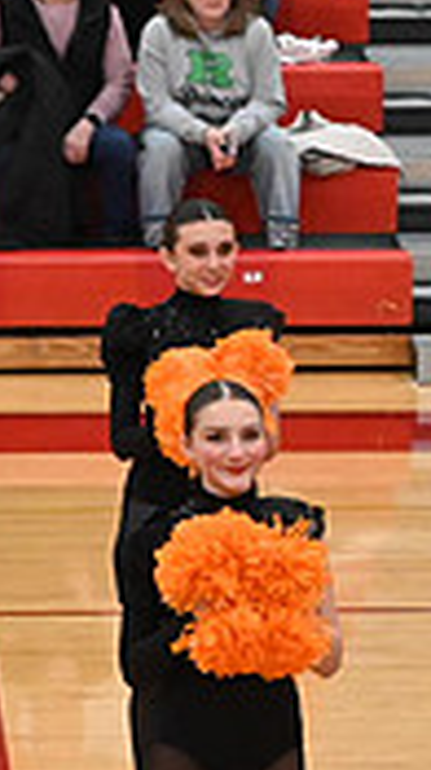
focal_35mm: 365
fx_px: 7441
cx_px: 1148
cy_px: 469
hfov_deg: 3.3
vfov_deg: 5.9
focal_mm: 70
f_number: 4
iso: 8000
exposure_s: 1/400
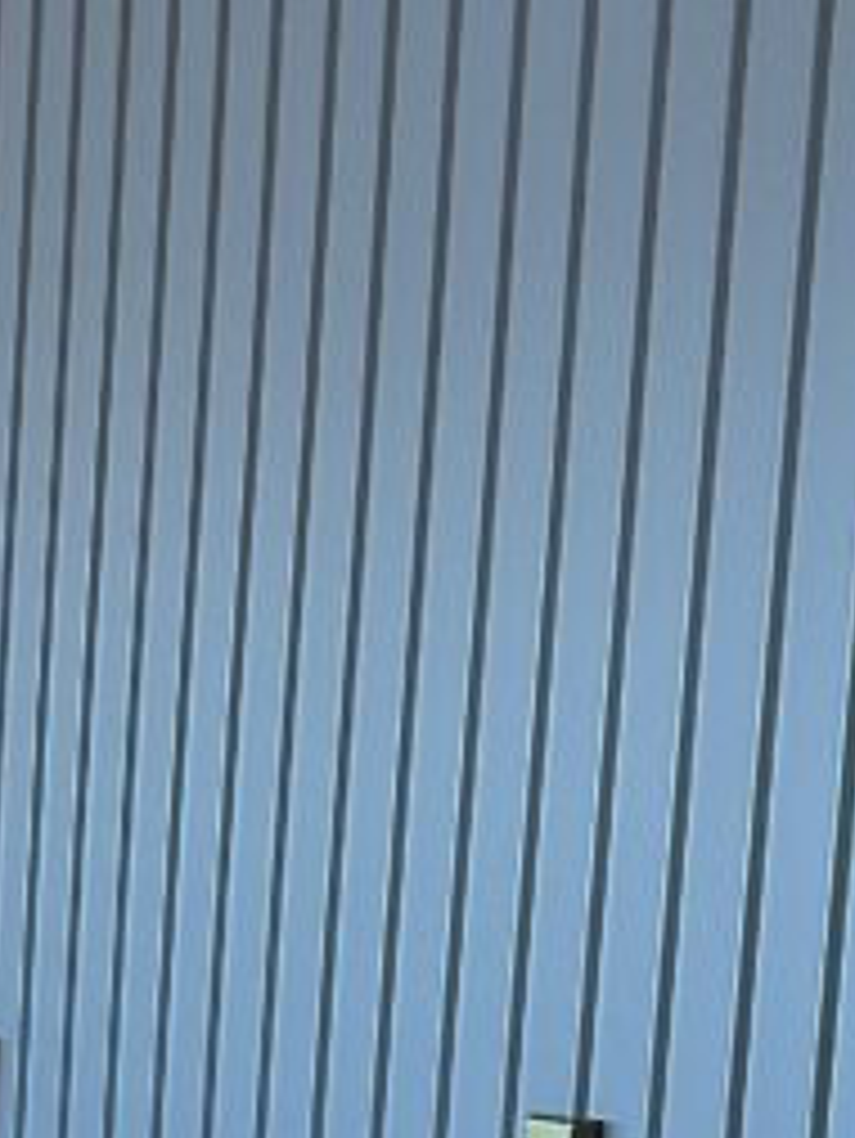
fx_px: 3192
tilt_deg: -9.0
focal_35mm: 97
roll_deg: -0.7
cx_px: -621
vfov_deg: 19.3
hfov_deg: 13.8
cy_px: 1291
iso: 160
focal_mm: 6.86
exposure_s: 1/83
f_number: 1.78
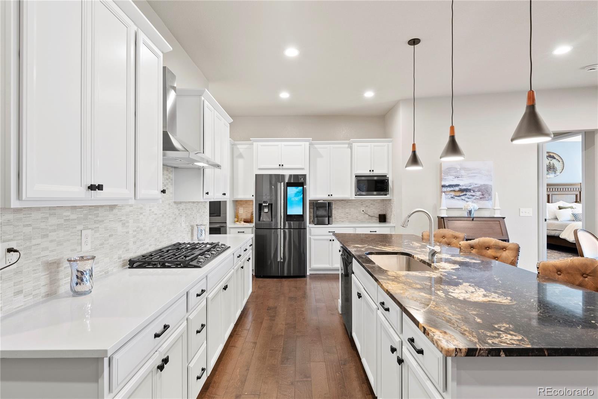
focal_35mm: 18
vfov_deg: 67.4
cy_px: 200
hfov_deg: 90.0
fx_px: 299
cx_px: 299
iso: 640
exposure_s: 1/3
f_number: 8
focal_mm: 18
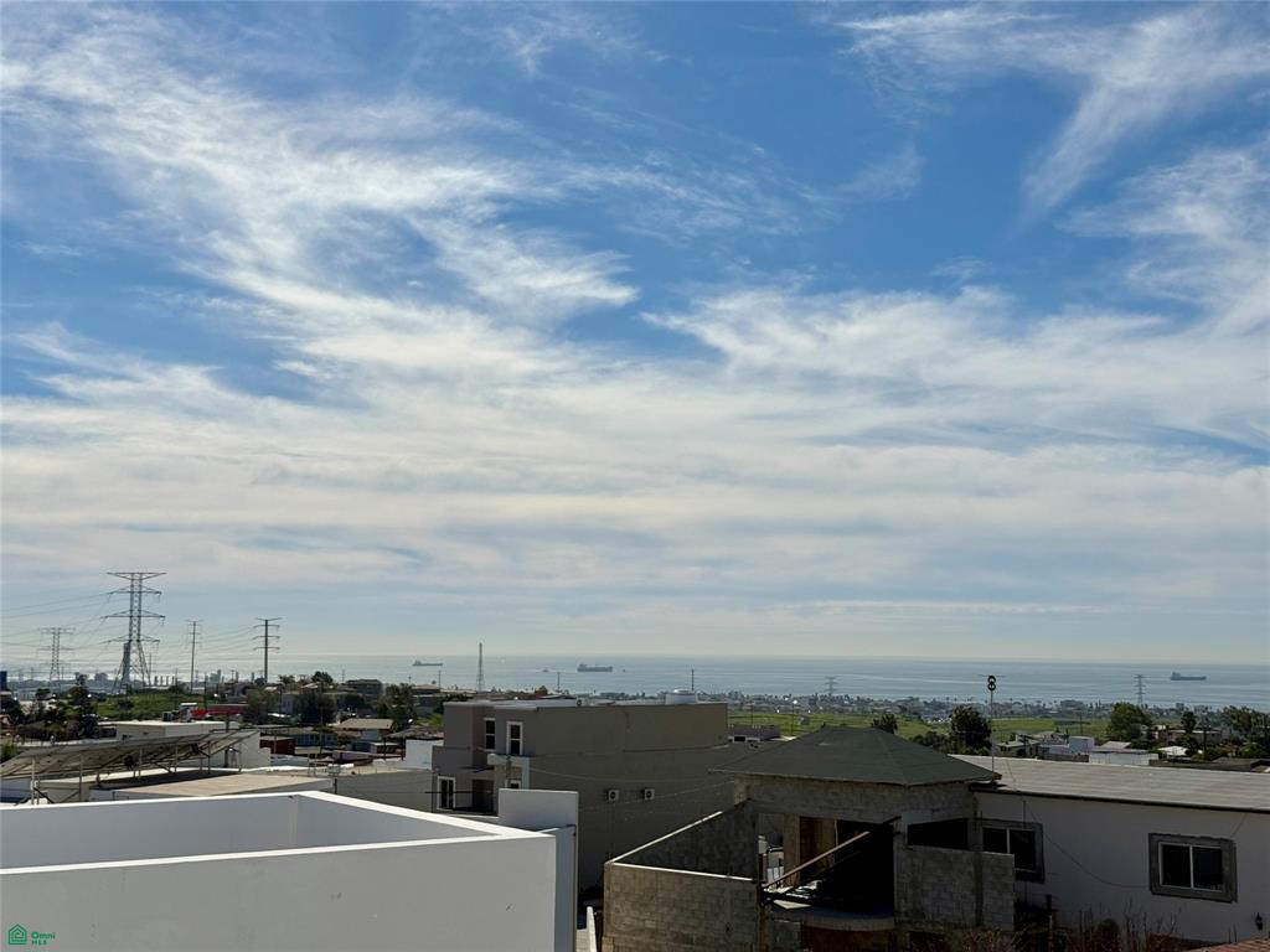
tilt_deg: +5.3
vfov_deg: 30.3
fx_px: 1761
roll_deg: -0.5
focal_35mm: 48
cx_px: 635
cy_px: 476
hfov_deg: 39.7
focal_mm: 6.76
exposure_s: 1/16129
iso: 50
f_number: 1.78
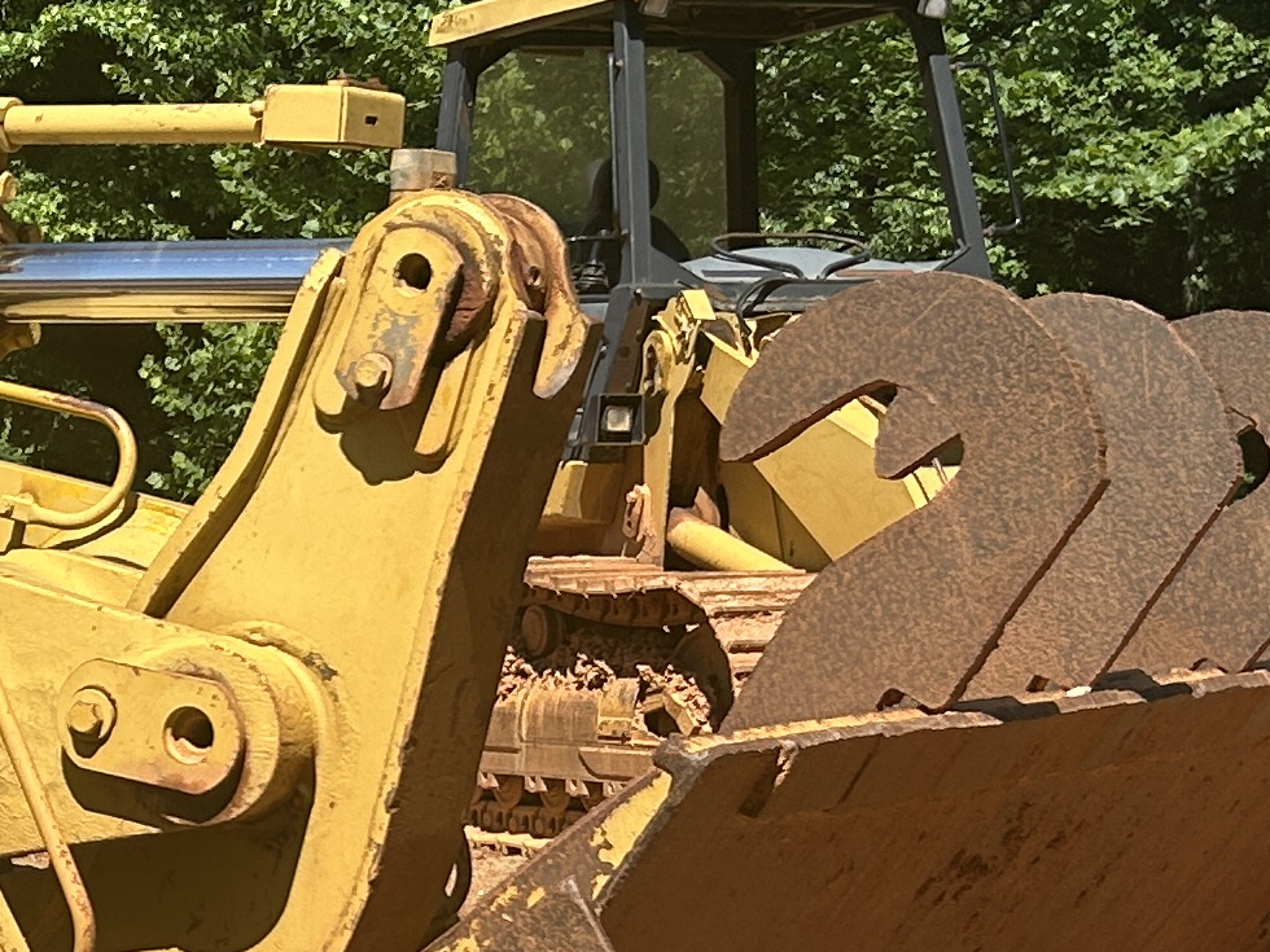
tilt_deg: -3.5
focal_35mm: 107
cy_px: 848
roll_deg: +0.2
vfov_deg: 13.7
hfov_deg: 17.5
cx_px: -268
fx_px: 3926
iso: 50
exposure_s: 1/3257
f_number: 1.5
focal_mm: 5.7
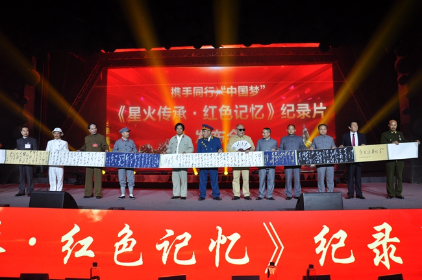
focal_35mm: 27
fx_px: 316
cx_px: 211
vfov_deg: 47.8
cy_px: 140
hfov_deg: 67.4
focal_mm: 18
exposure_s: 1/30
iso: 400
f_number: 5.6
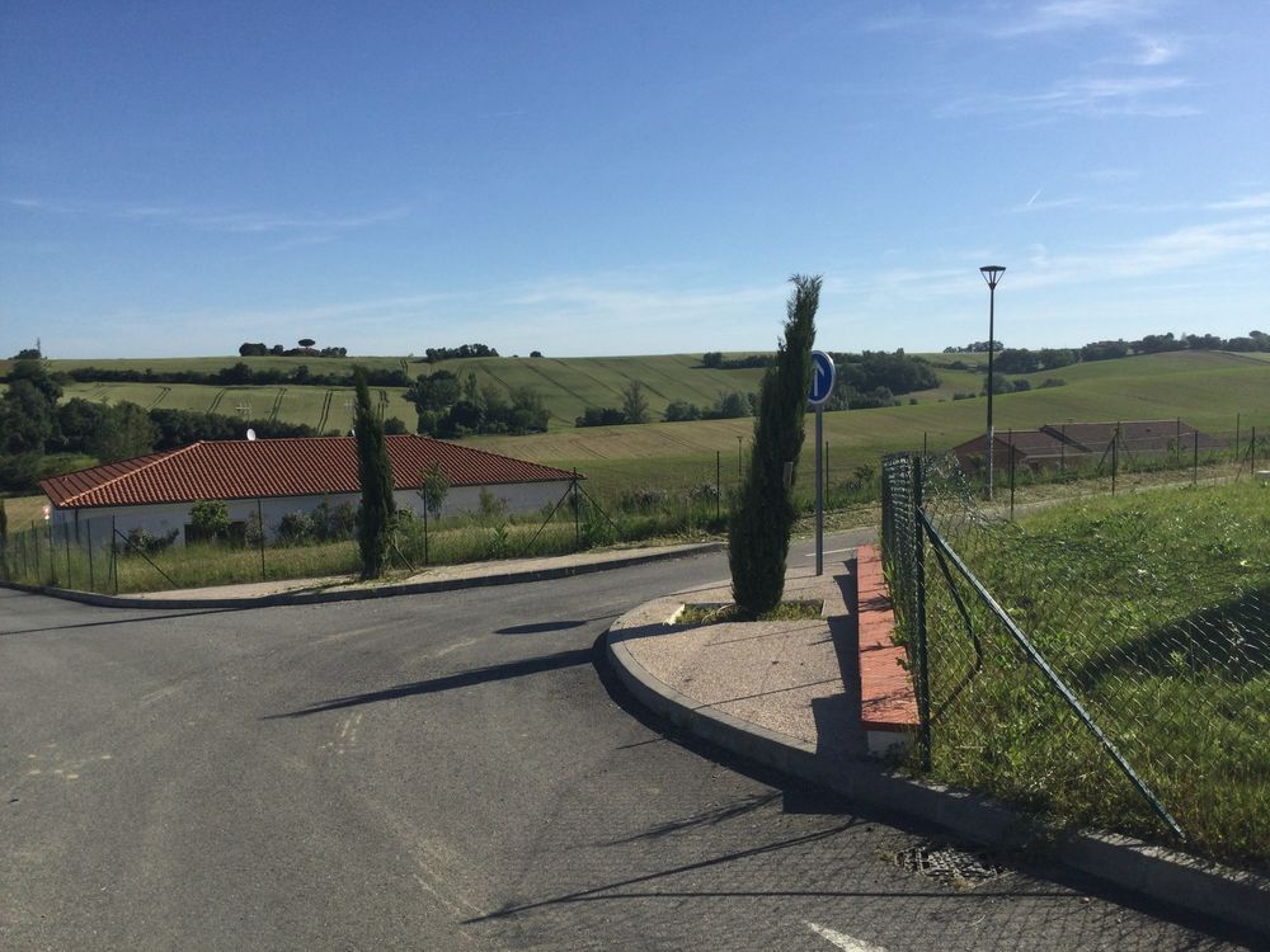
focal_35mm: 31
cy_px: 476
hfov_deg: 58.4
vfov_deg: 45.4
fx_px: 1137
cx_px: 635
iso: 25
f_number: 2.4
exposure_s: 1/1698
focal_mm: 3.3
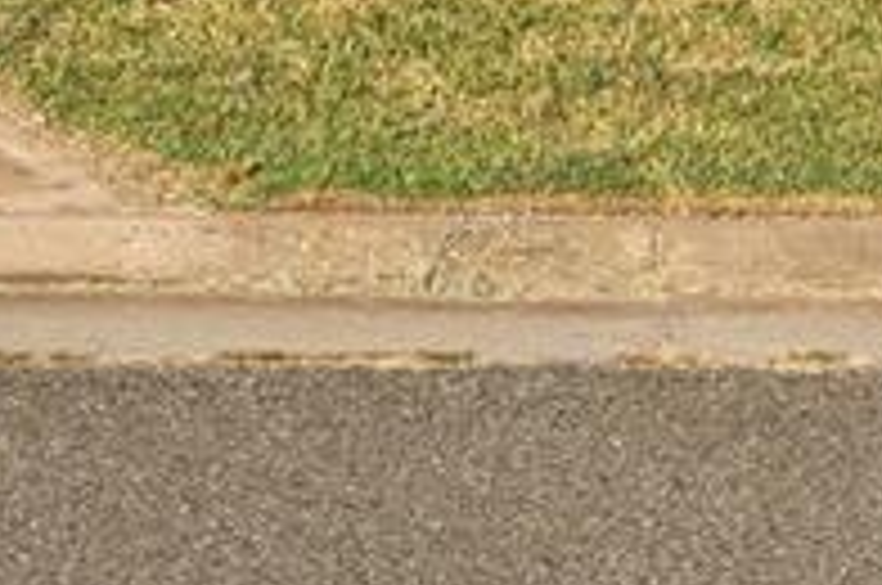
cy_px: -904
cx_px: 227
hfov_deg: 10.1
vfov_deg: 6.3
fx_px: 4990
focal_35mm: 204
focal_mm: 26
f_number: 8
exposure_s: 1/1000
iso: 200
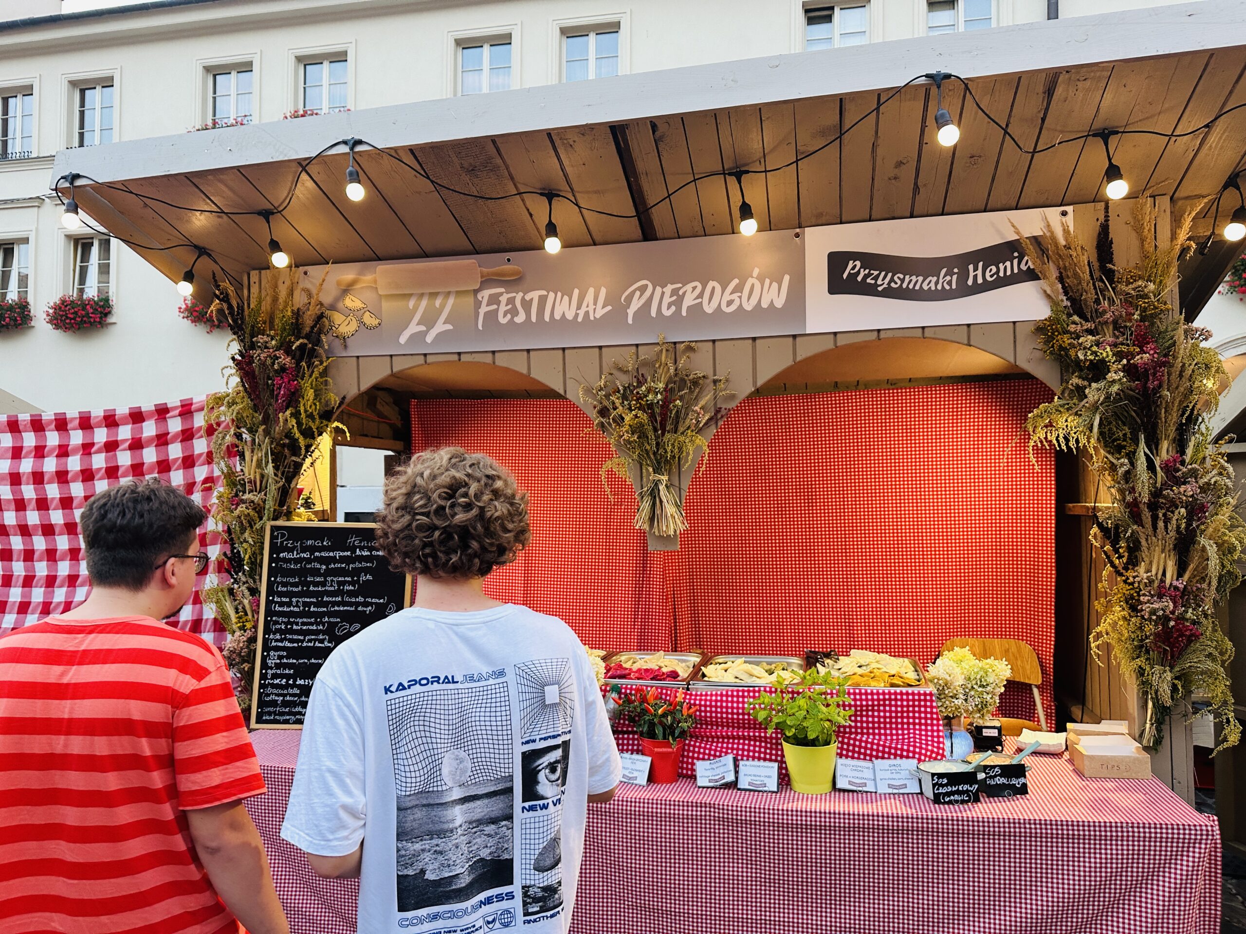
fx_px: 864
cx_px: 623
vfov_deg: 56.8
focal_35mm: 24
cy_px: 467
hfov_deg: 71.6
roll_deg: +3.4
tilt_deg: +4.3
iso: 125
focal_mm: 6.86
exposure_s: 1/100
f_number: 1.78
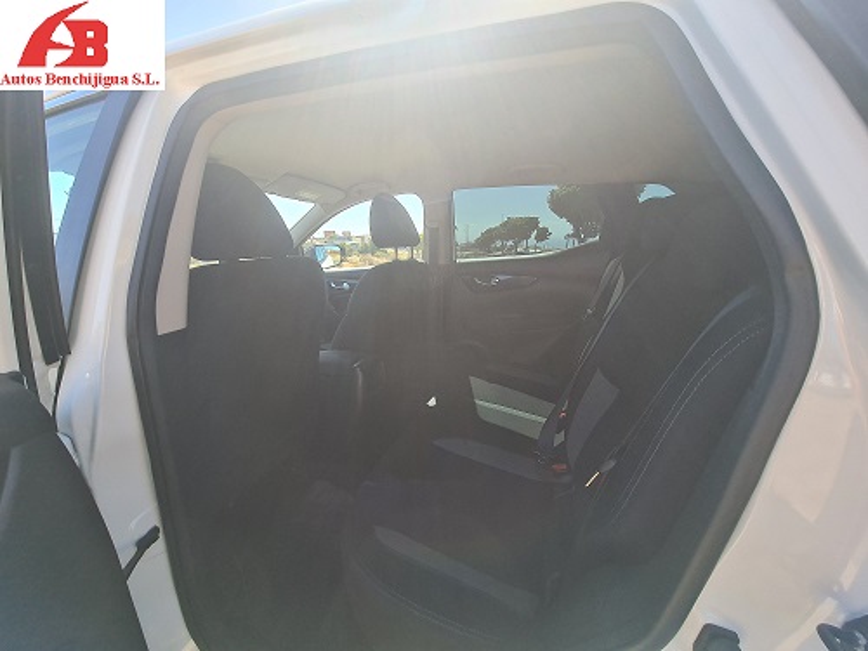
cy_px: 326
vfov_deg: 89.9
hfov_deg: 106.2
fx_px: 326
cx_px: 434
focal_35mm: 13
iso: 64
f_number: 2.2
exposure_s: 1/392
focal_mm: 2.2
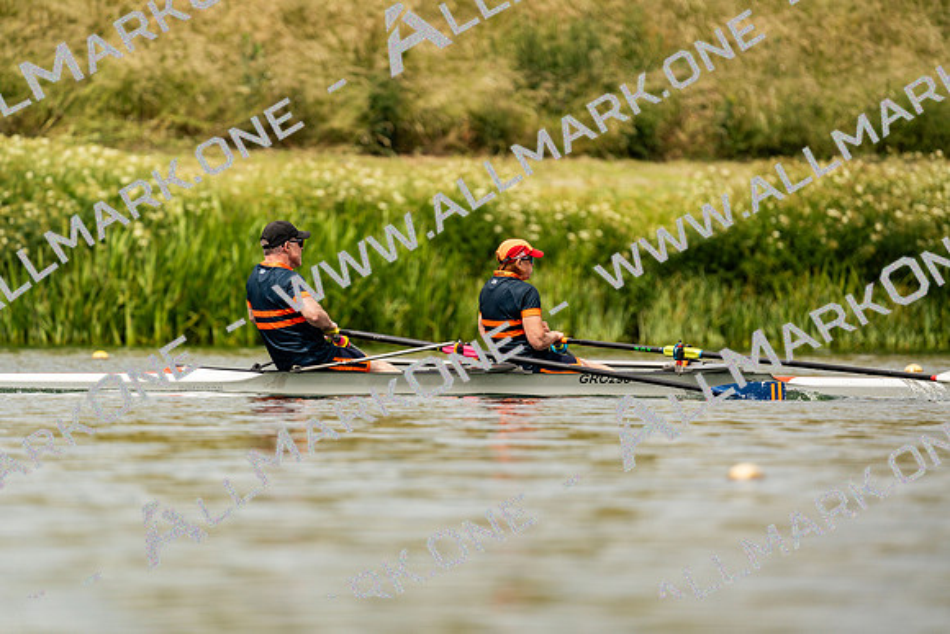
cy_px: 317
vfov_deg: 2.4
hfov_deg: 3.6
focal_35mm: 576
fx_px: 15203
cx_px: 475
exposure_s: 1/2000
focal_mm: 576
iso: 250
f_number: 6.3
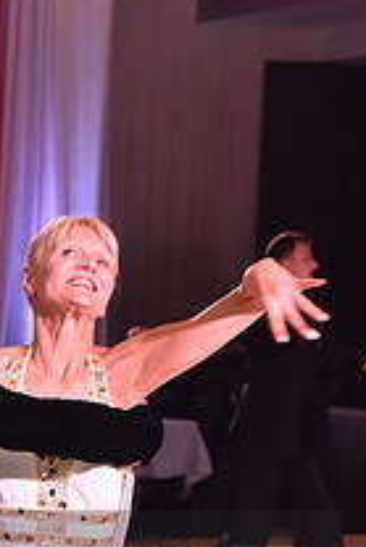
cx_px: -20
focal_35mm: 184
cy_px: 600
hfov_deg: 7.4
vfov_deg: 11.0
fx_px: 2801
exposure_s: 1/250
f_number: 6.3
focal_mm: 66
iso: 2500
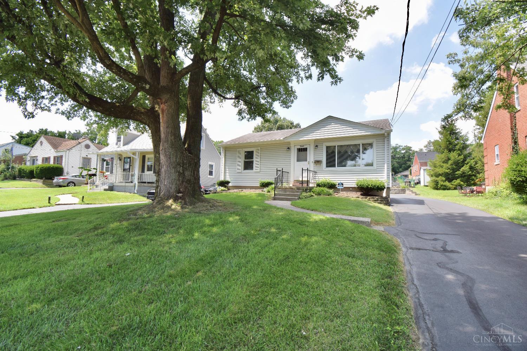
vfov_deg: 77.3
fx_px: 220
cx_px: 264
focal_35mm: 15
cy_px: 176
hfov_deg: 100.4
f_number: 8
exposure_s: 1/250
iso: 320
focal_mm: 10
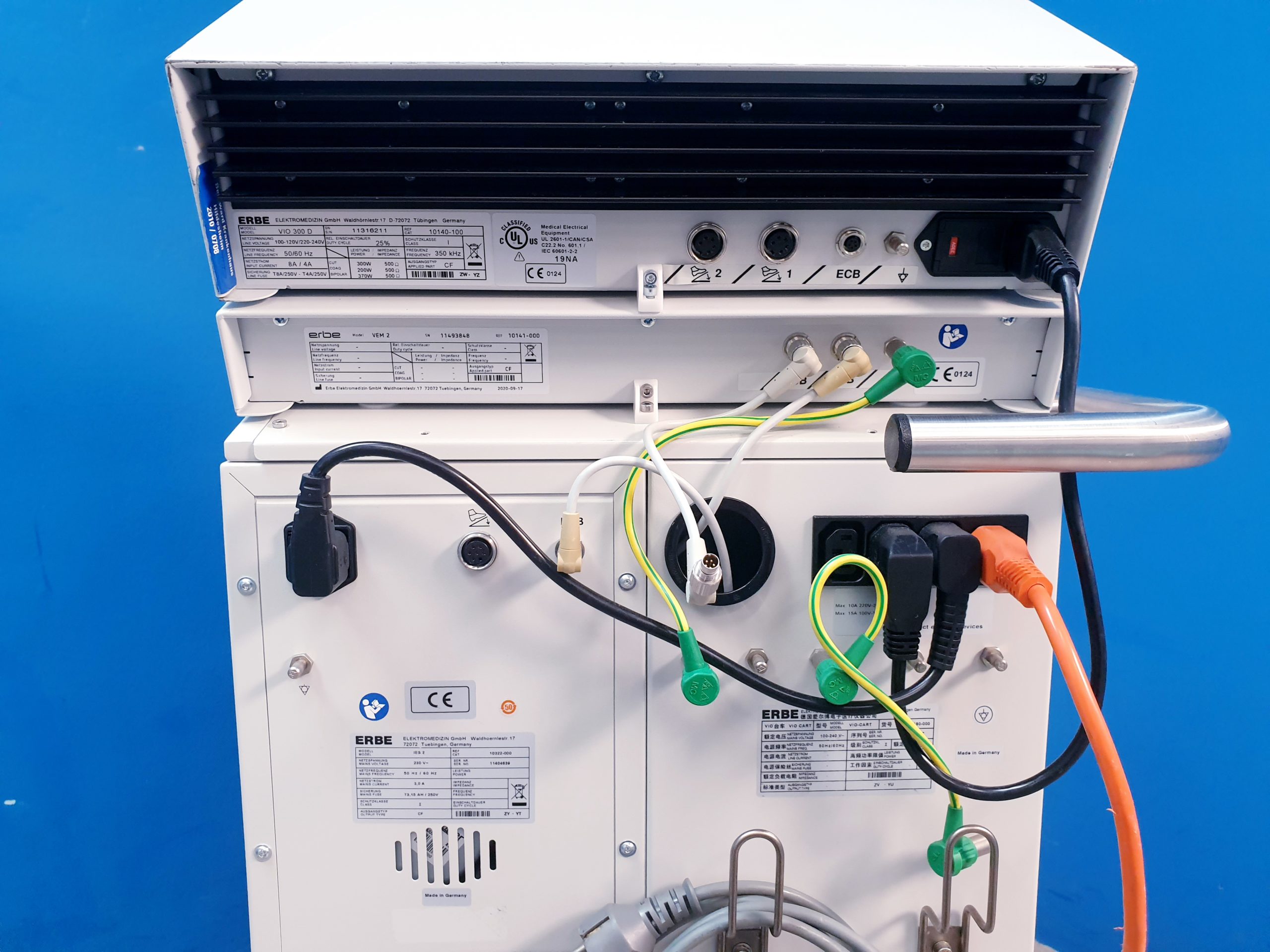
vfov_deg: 53.1
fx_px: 954
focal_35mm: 26
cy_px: 476
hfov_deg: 67.3
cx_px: 635
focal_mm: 4.3
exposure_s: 1/50
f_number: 2.4
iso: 200
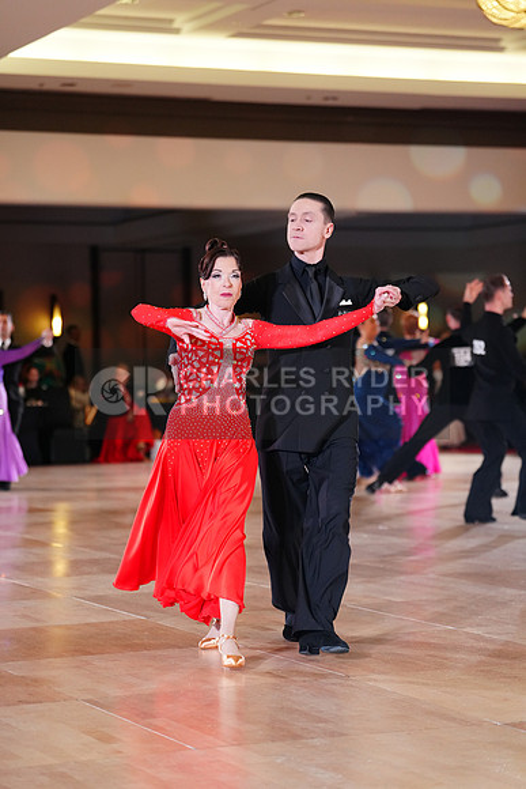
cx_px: 263
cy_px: 394
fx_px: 1949
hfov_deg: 15.4
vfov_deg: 22.9
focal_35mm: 89
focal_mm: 89
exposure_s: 1/400
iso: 2500
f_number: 2.8
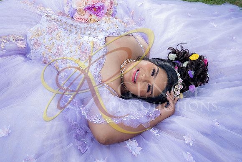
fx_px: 202
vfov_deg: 43.6
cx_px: 121
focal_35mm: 30
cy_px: 81
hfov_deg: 61.9
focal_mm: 20
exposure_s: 1/500
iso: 125
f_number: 2.8
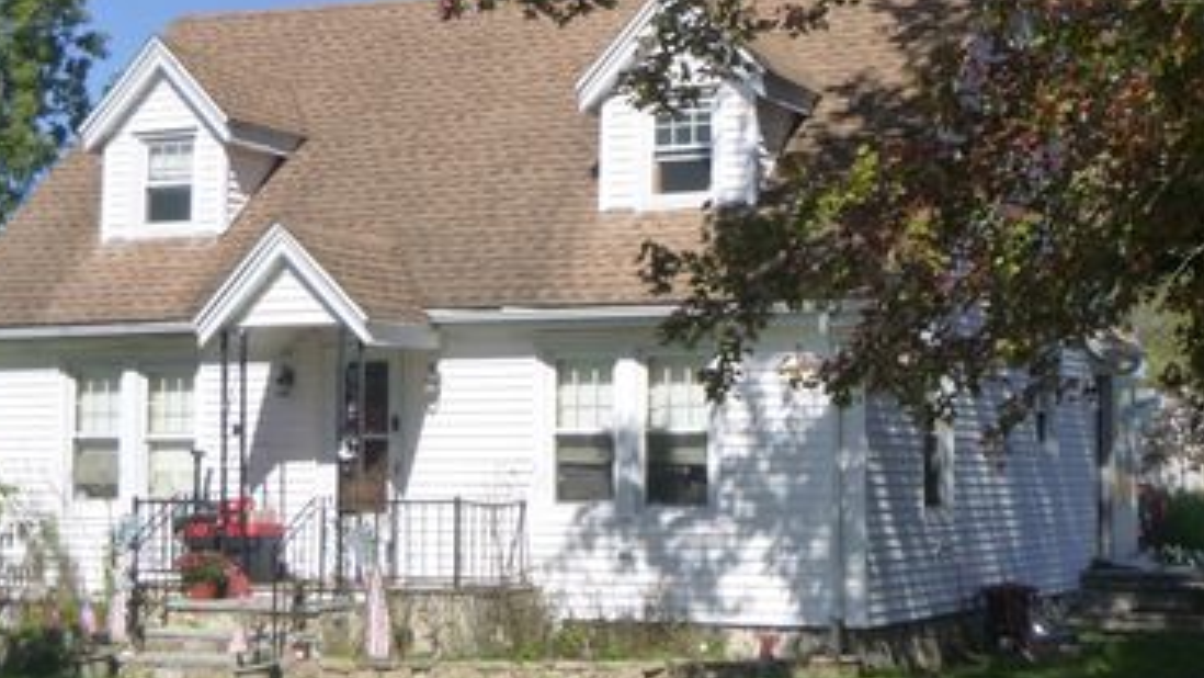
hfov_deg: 30.1
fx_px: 2235
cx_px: 618
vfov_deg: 17.2
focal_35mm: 70
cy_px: 311
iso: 160
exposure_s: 1/500
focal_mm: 8.4
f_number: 4.8
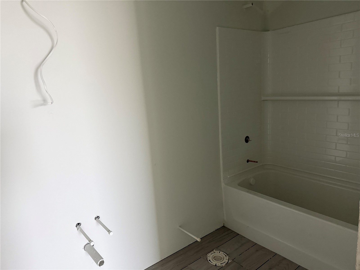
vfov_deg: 56.8
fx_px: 250
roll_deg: +4.1
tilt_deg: -11.0
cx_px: 180
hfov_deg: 71.6
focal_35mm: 24
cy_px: 135
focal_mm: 6.76
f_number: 1.78
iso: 400
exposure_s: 1/60
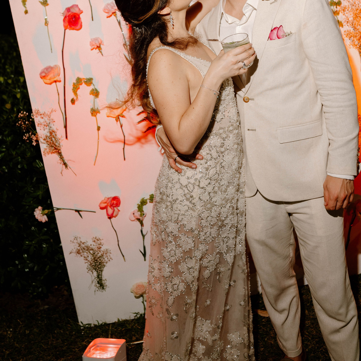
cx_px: 205
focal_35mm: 51
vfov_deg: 32.8
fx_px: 602
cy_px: 93
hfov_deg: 33.3
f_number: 3.5
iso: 400
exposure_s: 1/160
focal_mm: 35
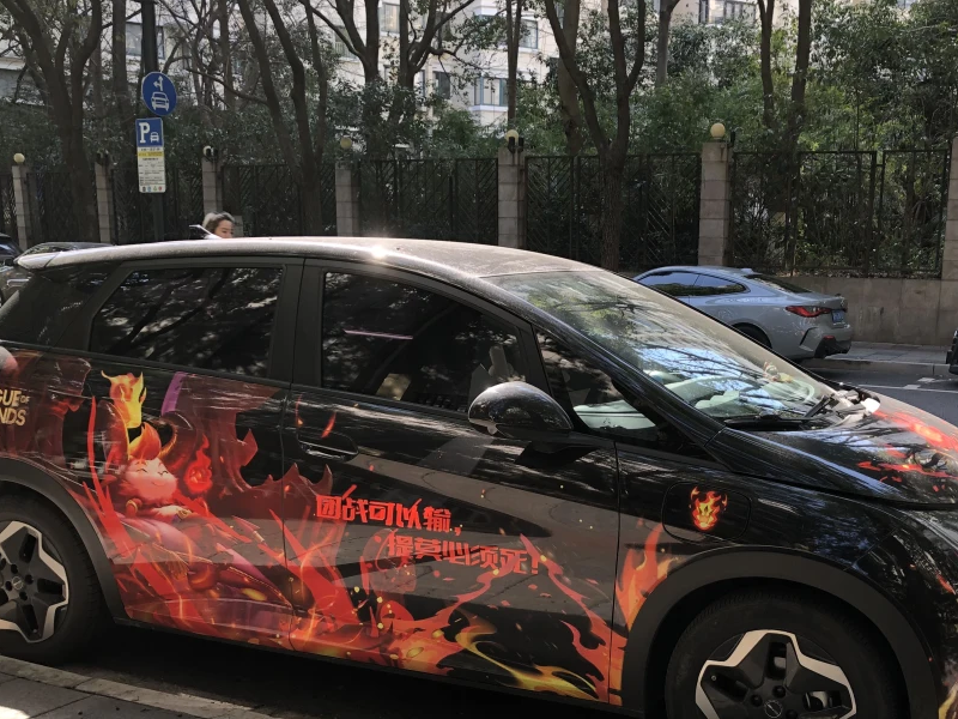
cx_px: 590
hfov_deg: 44.5
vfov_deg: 33.8
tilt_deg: -11.3
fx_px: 1162
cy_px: 520
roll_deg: -0.5
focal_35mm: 42
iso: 32
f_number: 1.8
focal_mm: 4
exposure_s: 1/120
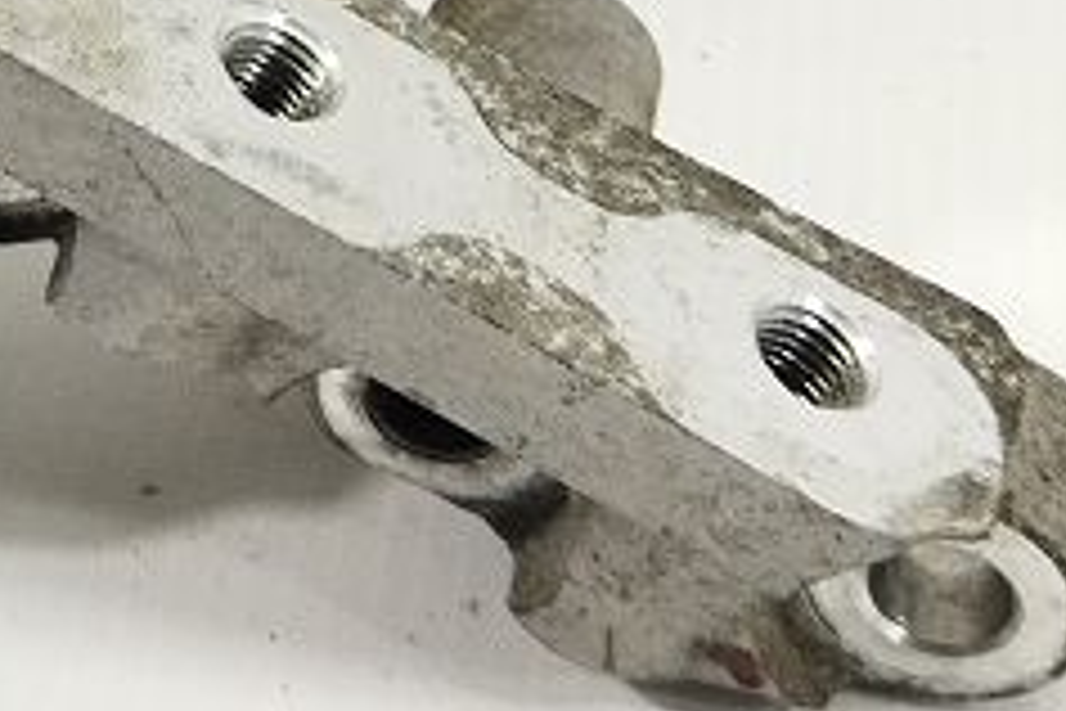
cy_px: -351
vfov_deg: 9.4
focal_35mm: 142
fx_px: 4204
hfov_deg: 13.8
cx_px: -378
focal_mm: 4.71
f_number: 1.79
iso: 139
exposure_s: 1/100
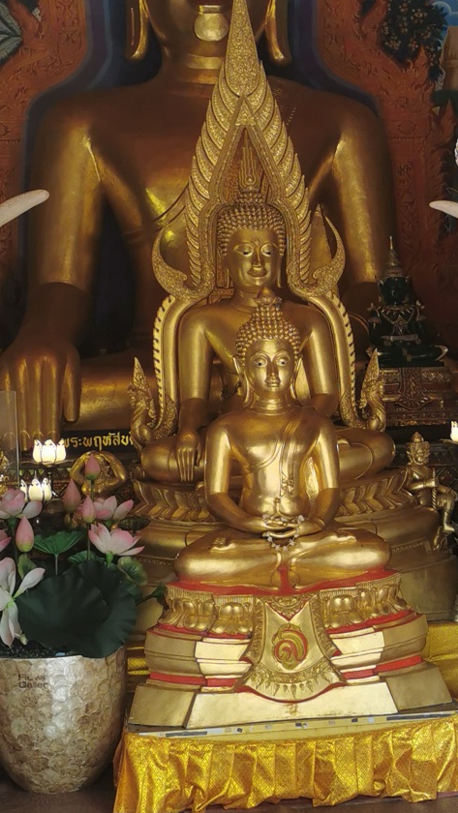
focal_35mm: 70
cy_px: 447
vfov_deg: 30.1
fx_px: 1510
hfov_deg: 17.1
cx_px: 358
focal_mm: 5.56
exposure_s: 1/107
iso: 50
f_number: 1.6
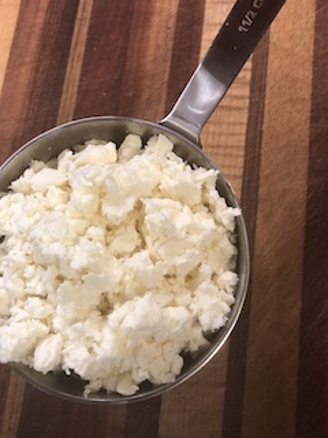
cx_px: 138
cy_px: 193
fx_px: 442
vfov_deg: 52.5
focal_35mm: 35
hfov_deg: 40.6
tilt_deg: -75.9
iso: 40
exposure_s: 1/15
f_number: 1.8
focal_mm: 4
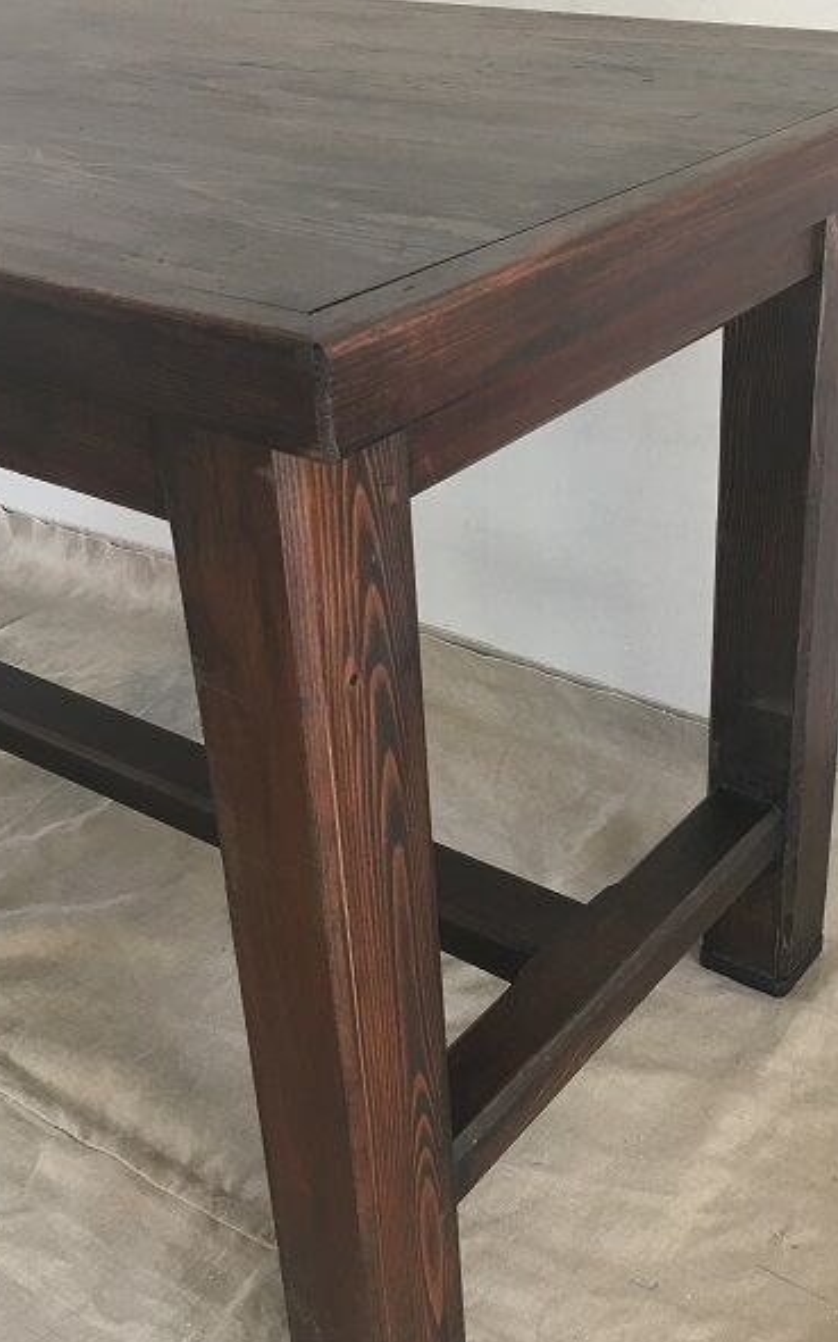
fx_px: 1536
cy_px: 660
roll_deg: +1.0
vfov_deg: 47.2
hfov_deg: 30.3
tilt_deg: -31.5
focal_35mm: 42
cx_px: 548
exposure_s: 1/33
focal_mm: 4.15
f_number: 2.2
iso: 50
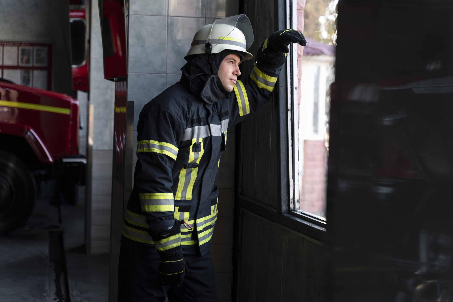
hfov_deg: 30.5
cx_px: 226
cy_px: 151
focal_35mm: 66
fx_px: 831
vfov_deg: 20.6
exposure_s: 1/500
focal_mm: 66
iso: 500
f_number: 2.8
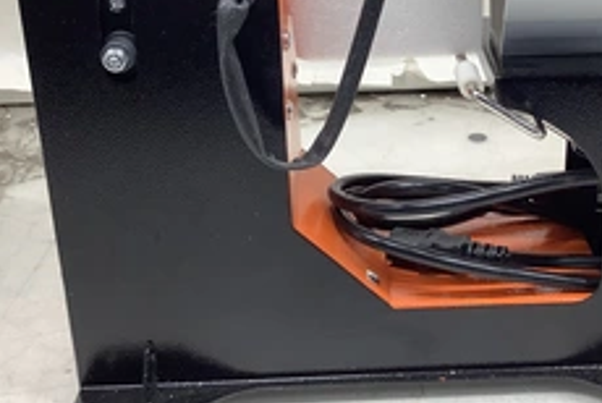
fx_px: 938
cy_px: 84
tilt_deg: -22.9
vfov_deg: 23.9
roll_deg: +1.2
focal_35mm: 56
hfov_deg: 35.2
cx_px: 408
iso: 50
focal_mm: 3.3
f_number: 2.4
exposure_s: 1/50
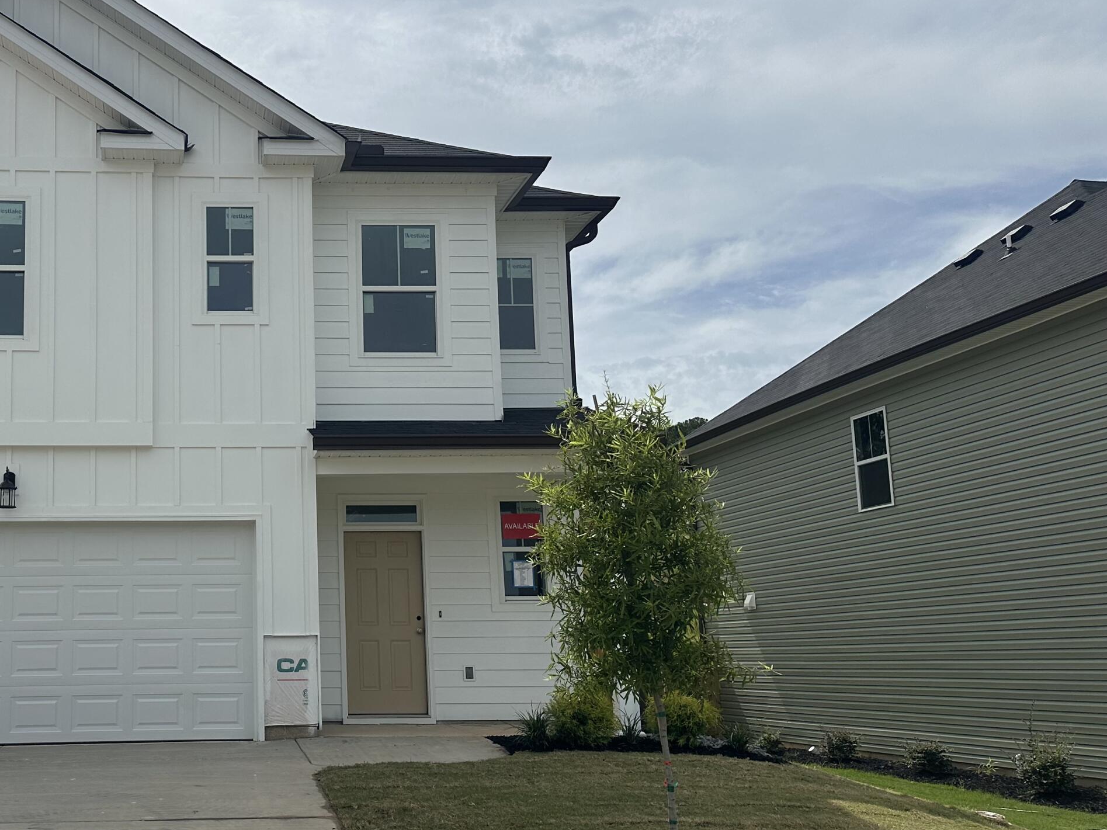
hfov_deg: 46.6
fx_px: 1215
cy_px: 474
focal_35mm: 38
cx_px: 231
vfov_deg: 37.6
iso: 80
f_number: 1.78
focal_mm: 6.86
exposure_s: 1/10753
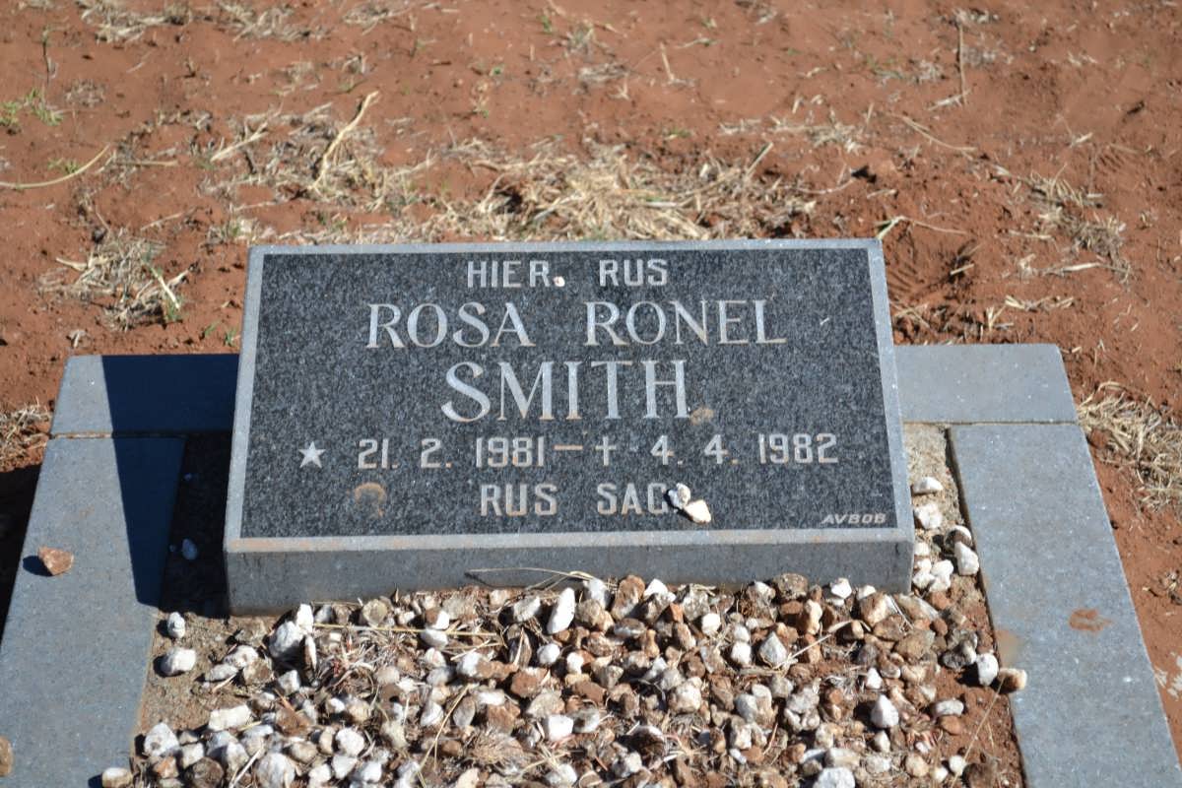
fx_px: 2709
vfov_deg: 16.6
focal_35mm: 82
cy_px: 394
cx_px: 591
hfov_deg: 24.6
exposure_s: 1/125
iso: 125
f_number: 5.6
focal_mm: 55
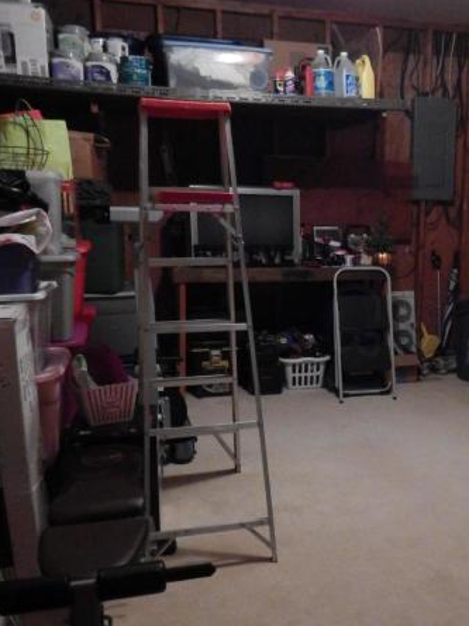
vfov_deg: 48.6
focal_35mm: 38
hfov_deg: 36.7
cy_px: 390
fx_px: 687
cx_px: 358
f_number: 3
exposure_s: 1/15
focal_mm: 4
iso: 800
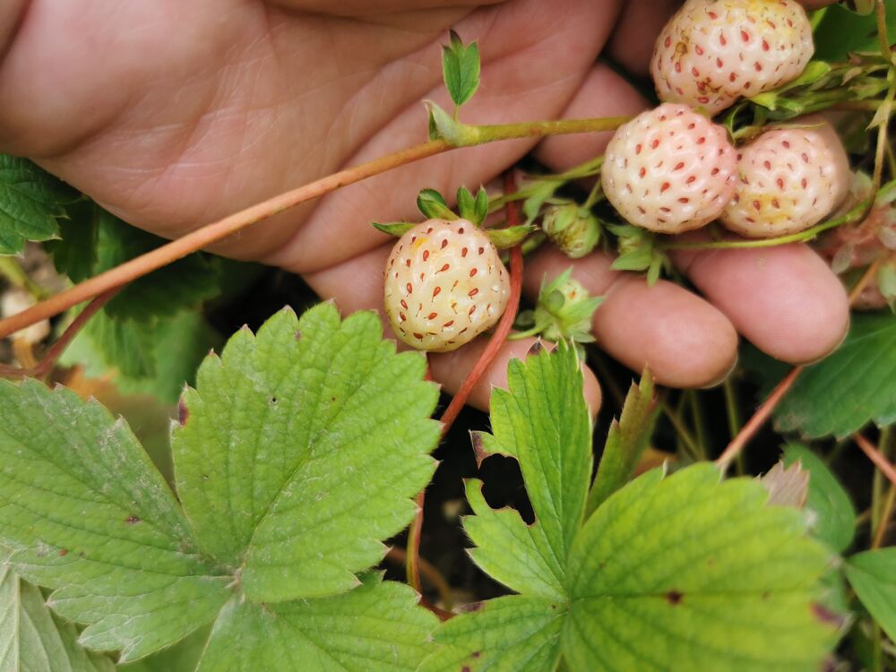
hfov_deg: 65.3
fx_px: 699
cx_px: 448
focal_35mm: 27
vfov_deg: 51.4
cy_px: 336
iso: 50
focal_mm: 5.56
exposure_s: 1/750
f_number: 1.6
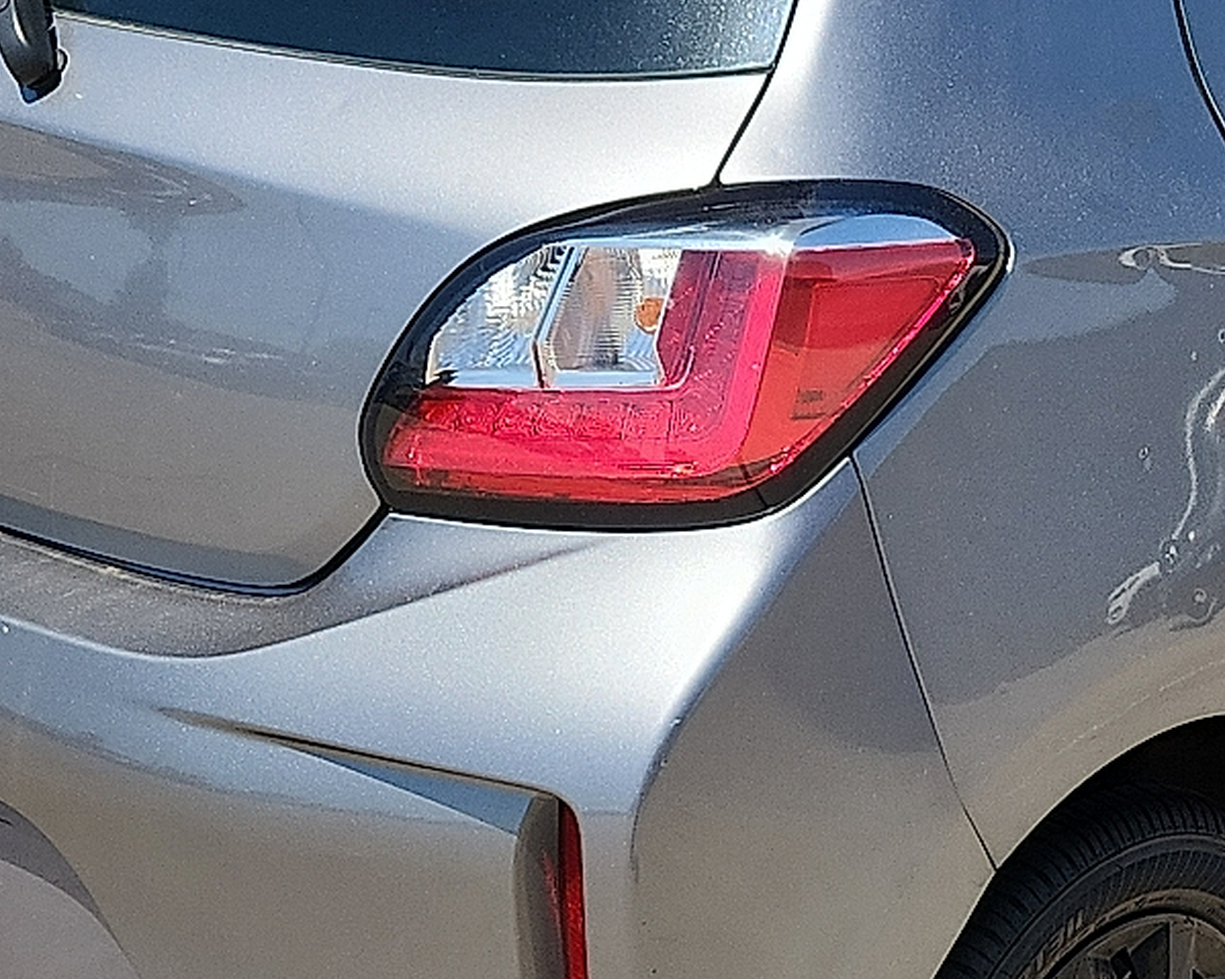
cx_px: 935
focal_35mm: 60
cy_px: 531
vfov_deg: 25.4
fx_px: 2175
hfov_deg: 30.9
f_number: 1.8
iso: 50
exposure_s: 1/1667
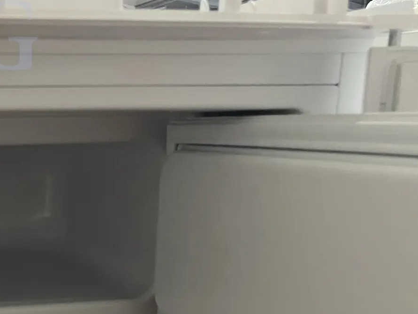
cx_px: -30
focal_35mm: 56
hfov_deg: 31.0
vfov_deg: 25.5
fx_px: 676
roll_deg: +0.3
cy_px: 270
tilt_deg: -13.0
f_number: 1.6
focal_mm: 5.1
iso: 640
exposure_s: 1/33
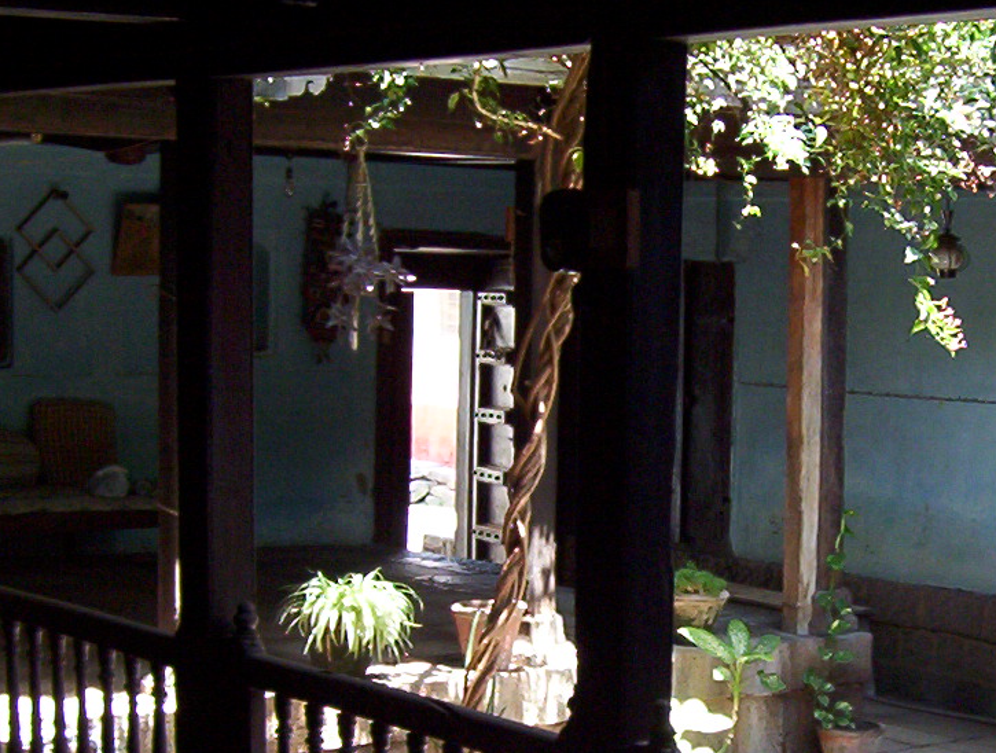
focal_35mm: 81
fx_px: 2337
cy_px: 559
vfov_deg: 18.2
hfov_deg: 24.0
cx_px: 648
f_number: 2.76
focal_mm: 5.54
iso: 100
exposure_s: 1/94.7
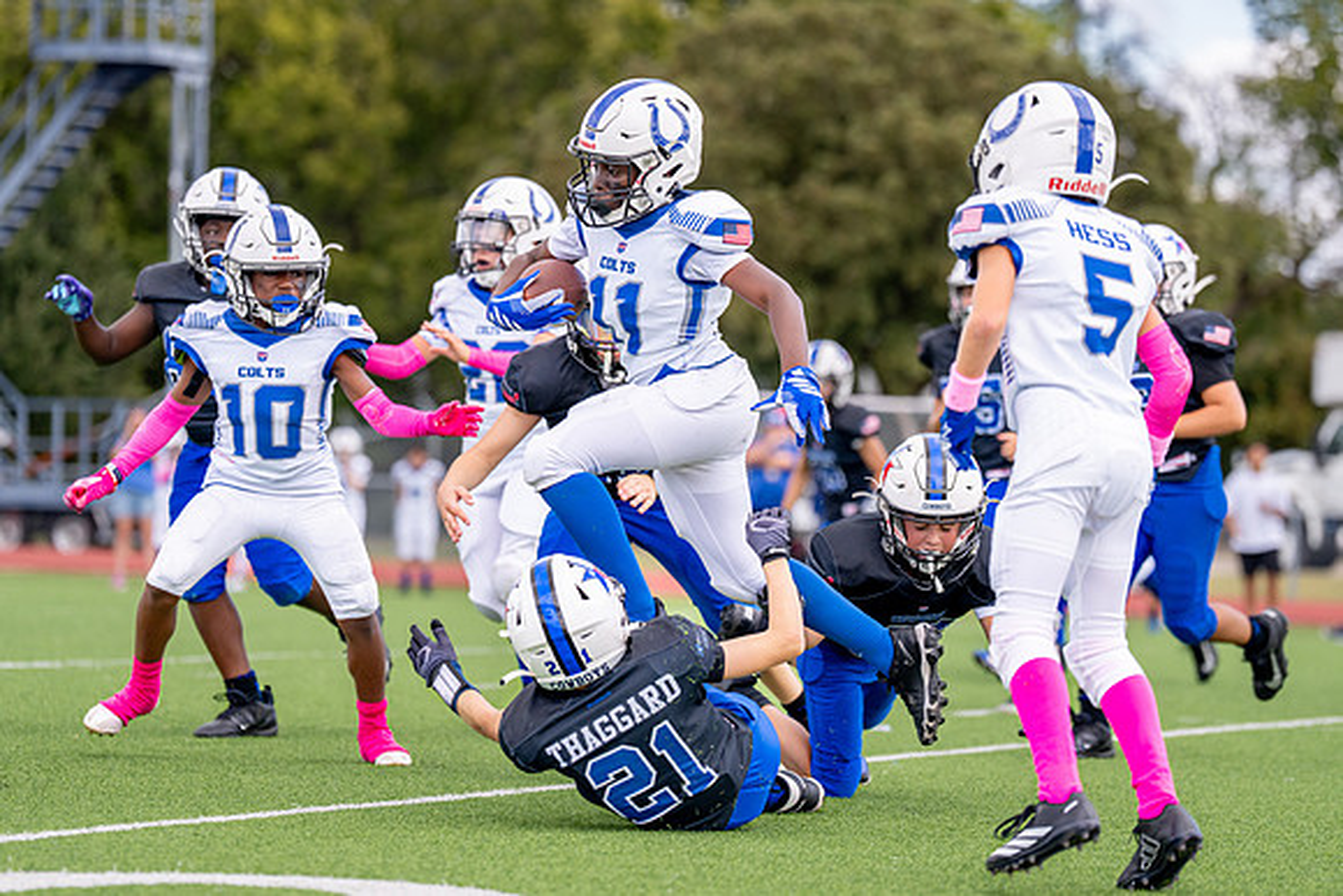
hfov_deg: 12.8
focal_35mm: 161
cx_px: 677
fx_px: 6005
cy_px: 431
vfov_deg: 8.5
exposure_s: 1/3200
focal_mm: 135
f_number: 2.8
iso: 400
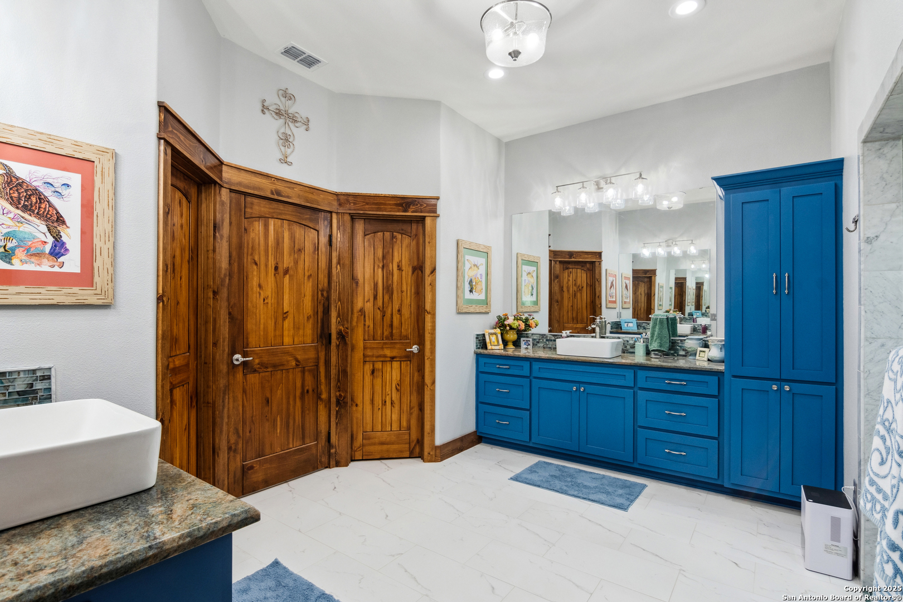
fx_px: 414
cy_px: 301
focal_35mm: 16
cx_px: 452
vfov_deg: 72.1
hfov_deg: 95.0
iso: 640
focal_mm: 11
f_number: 7.1
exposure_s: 1/50
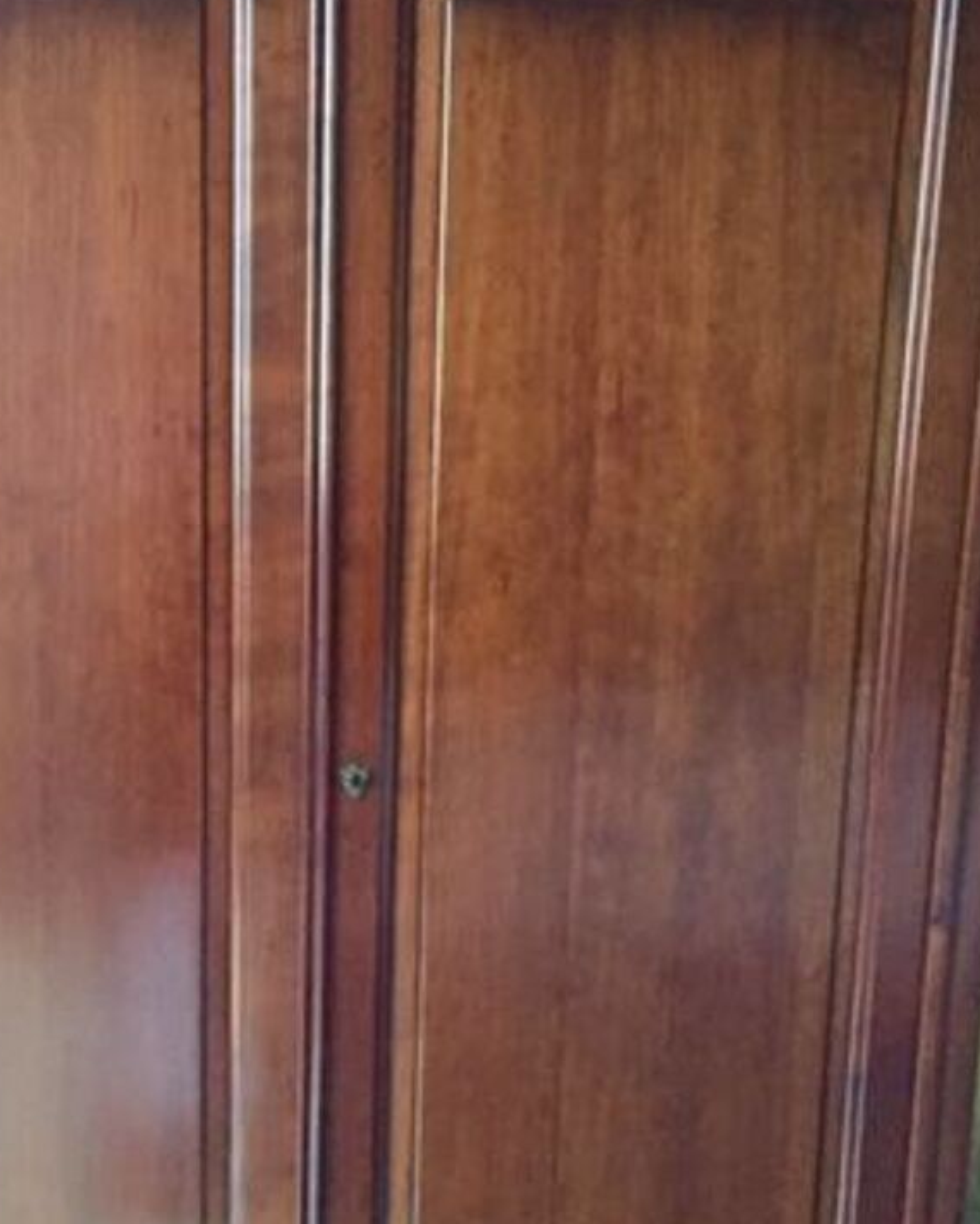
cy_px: 639
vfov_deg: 35.3
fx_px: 1921
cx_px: 311
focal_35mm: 53
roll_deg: +0.3
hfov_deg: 28.4
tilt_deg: -12.7
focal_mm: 4.15
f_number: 2.2
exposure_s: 1/17
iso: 640
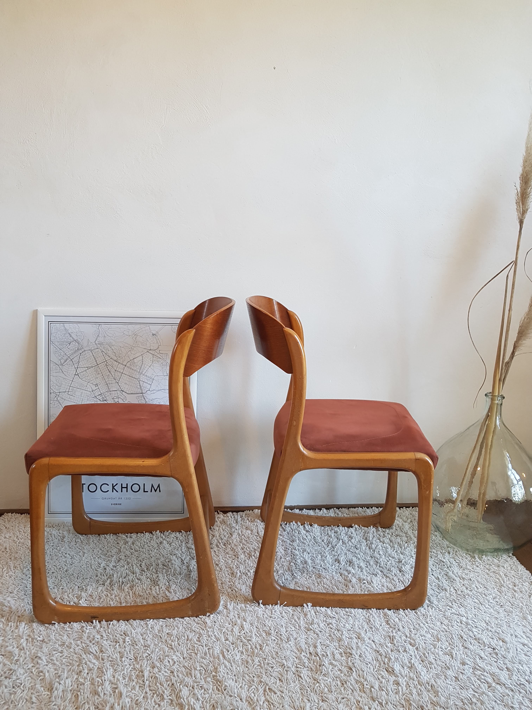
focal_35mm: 26
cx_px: 266
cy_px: 355
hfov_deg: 53.1
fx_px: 533
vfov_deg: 67.3
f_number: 1.7
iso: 64
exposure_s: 1/50
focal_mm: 4.2
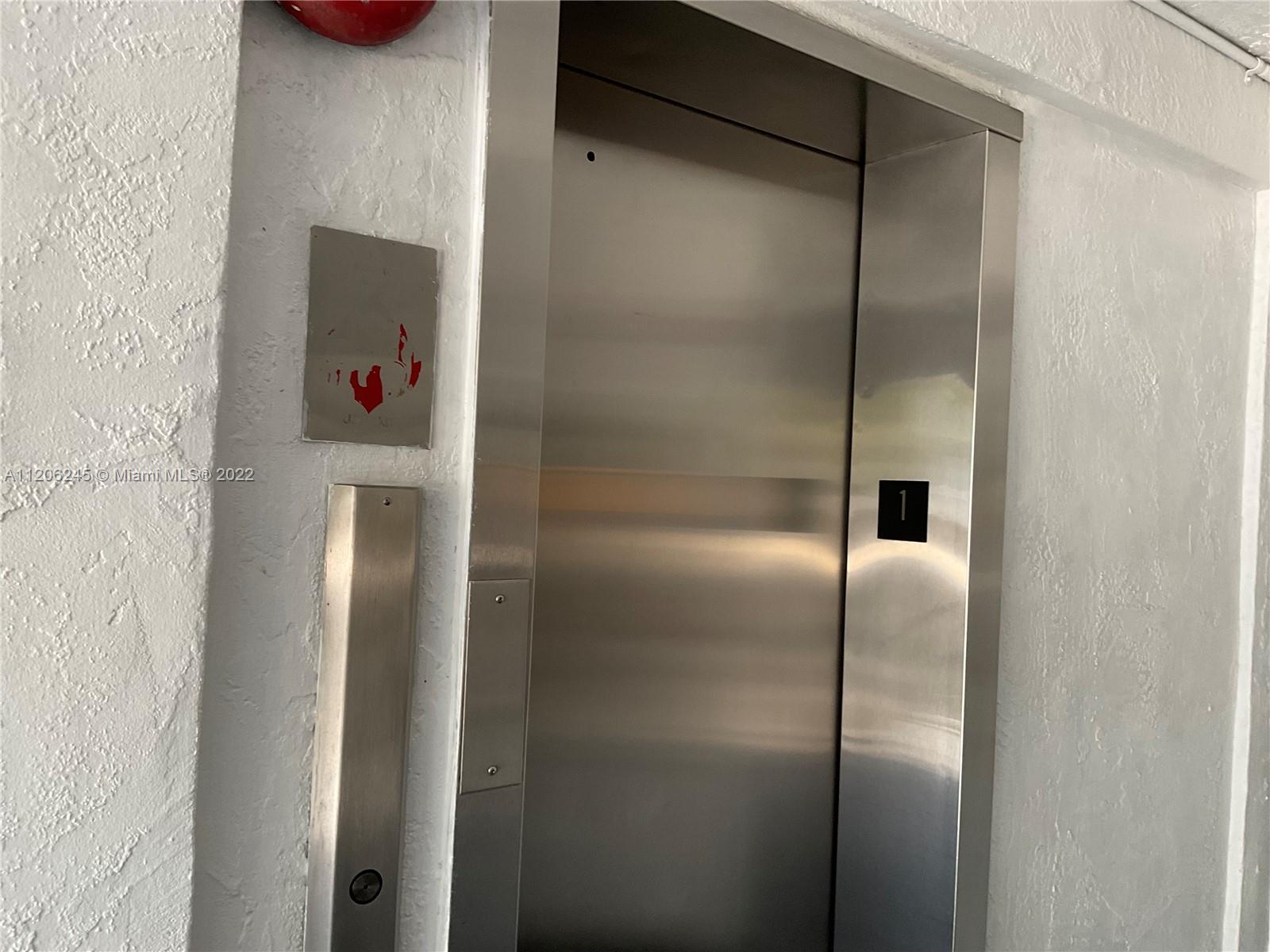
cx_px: 635
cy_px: 476
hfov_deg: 61.7
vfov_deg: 48.2
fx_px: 1064
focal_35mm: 29
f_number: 1.8
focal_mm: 3
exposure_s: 1/78
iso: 64
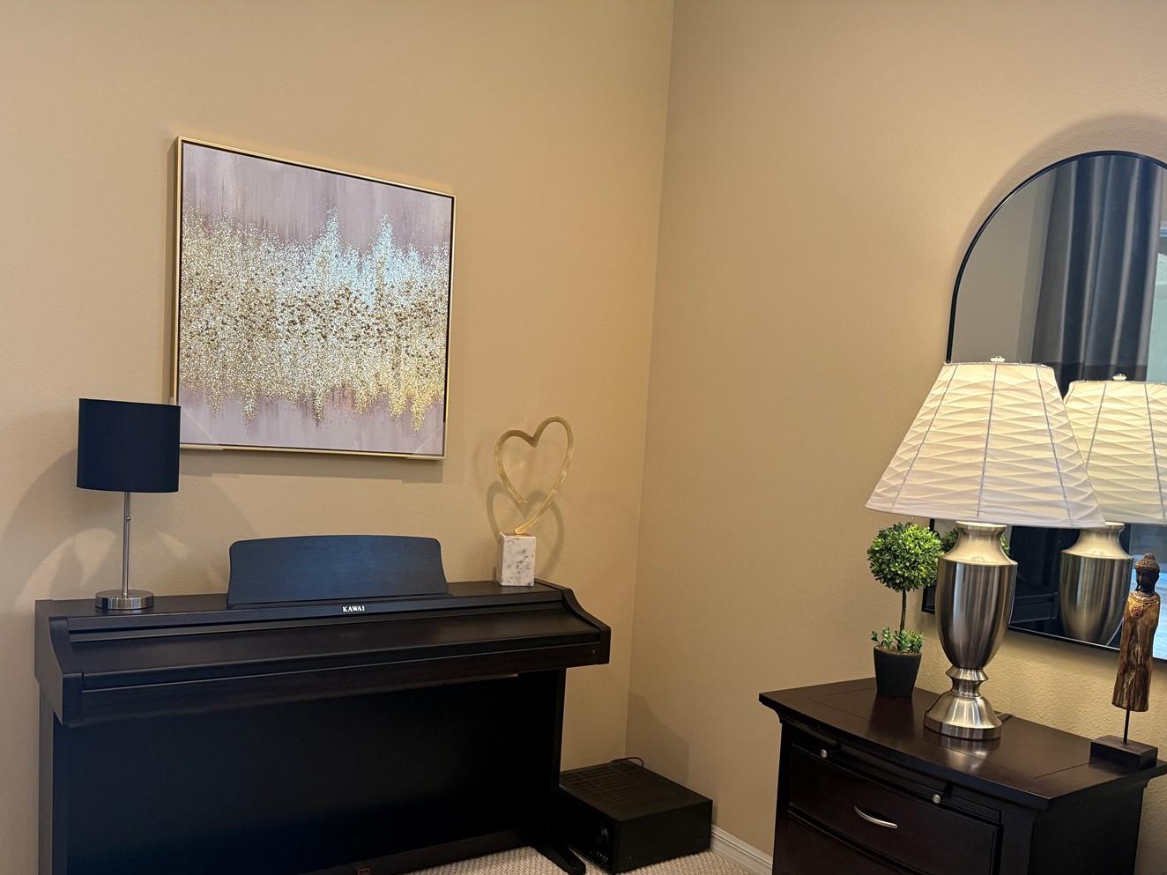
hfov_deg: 61.7
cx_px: 579
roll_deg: -3.7
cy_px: 525
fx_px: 978
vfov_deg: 47.9
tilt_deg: -5.8
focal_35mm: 29
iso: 320
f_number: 1.78
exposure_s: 1/60
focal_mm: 6.76
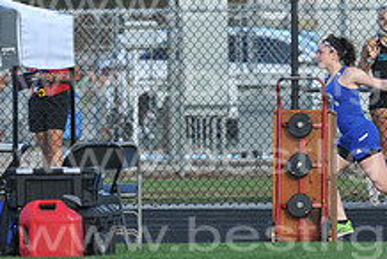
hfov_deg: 2.6
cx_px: 419
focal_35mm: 796
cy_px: 122
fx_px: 8568
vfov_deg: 1.7
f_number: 4.5
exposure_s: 1/800
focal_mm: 300
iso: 320
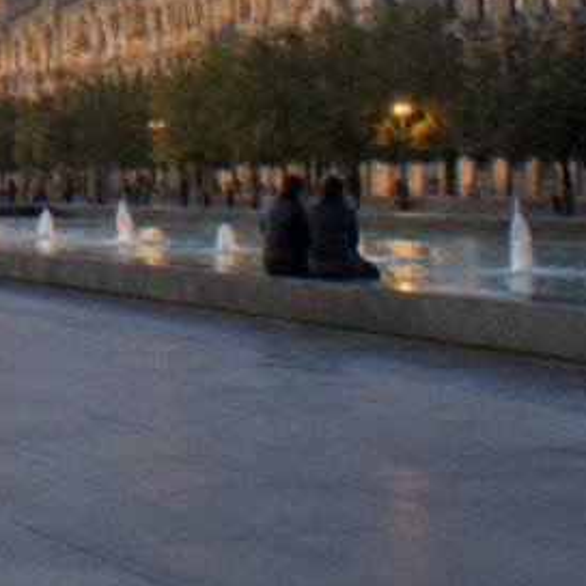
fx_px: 2815
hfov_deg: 11.7
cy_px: -17
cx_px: -80
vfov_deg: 11.7
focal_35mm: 147
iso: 500
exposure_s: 1/640
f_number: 7.1
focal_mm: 47
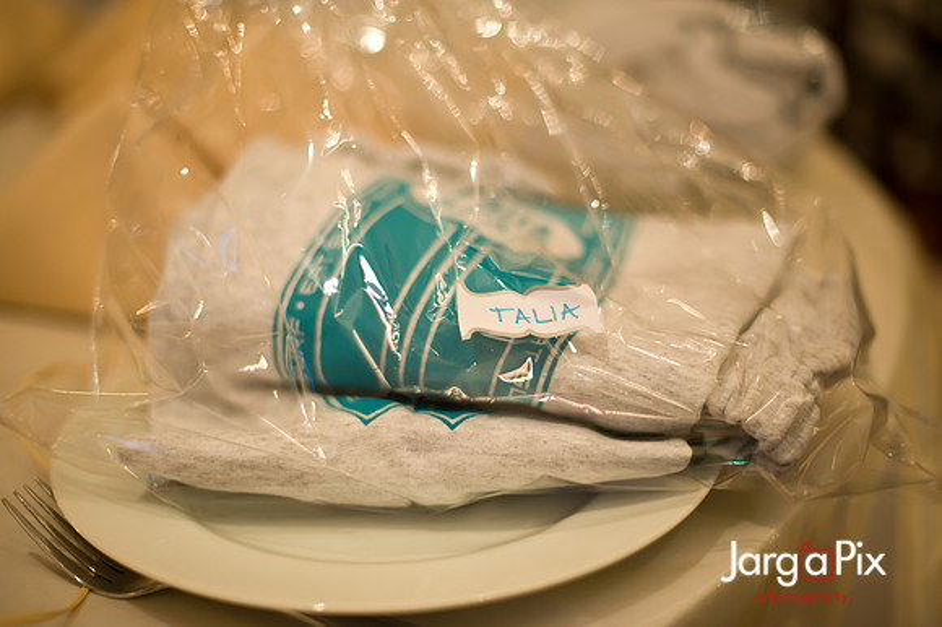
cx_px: 471
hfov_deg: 39.6
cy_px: 314
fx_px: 1308
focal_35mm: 50
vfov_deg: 27.0
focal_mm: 50
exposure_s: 1/200
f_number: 1.4
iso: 1600
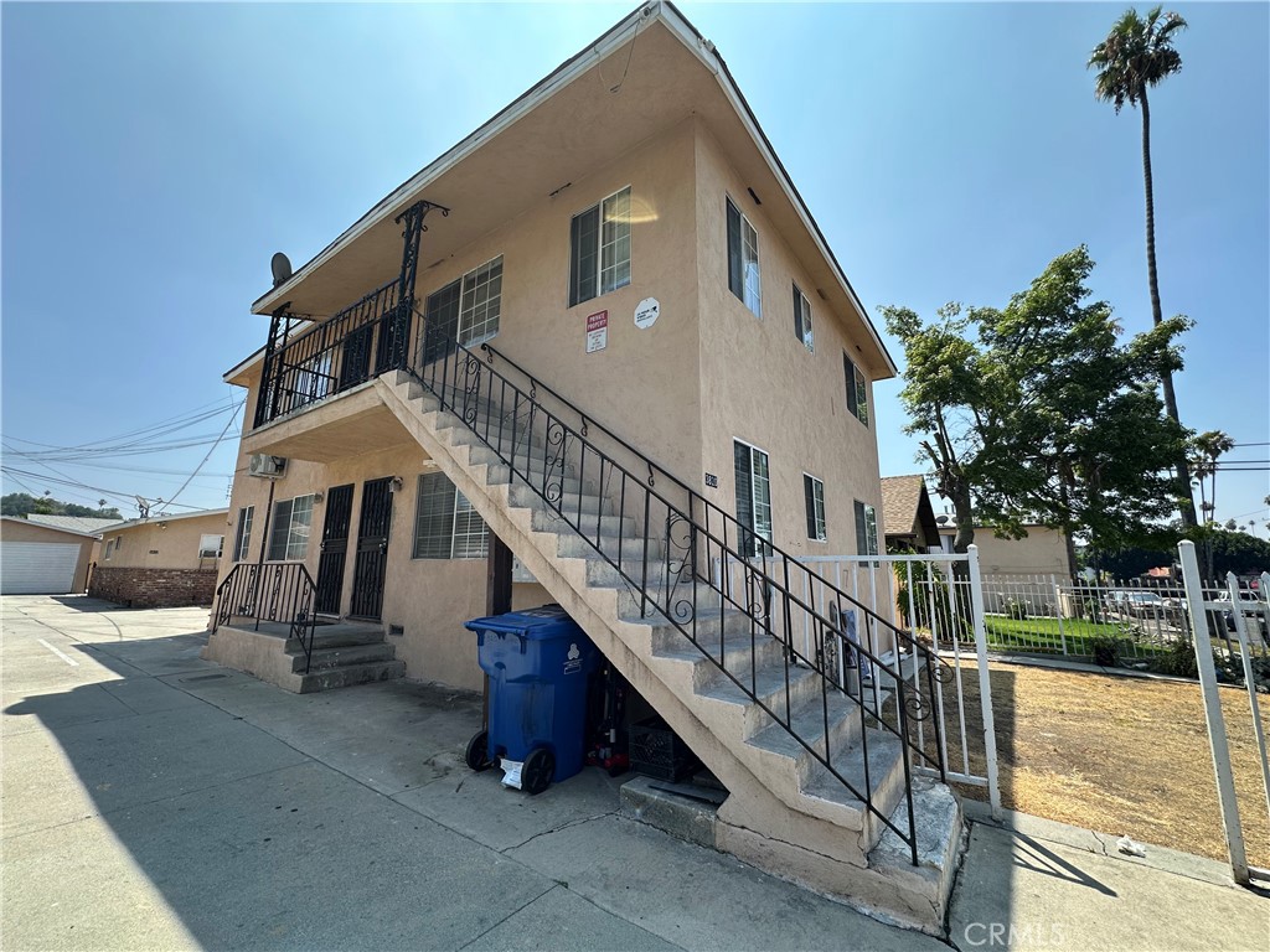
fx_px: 514
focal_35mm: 14
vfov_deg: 85.7
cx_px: 635
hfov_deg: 102.1
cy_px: 476
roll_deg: +0.2
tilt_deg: +9.4
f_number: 2.2
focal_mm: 2.22
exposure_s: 1/955
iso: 40
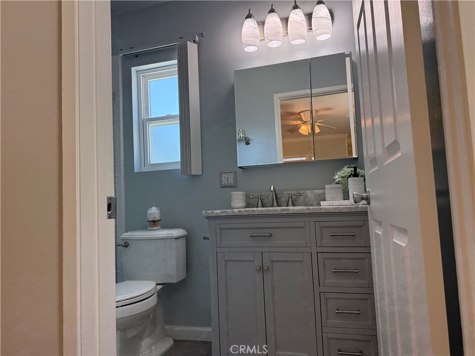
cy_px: 178
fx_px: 329
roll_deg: +3.3
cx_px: 238
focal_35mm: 24
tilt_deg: +3.7
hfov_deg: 71.6
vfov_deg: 56.8
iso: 200
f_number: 1.78
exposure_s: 1/220
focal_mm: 6.76
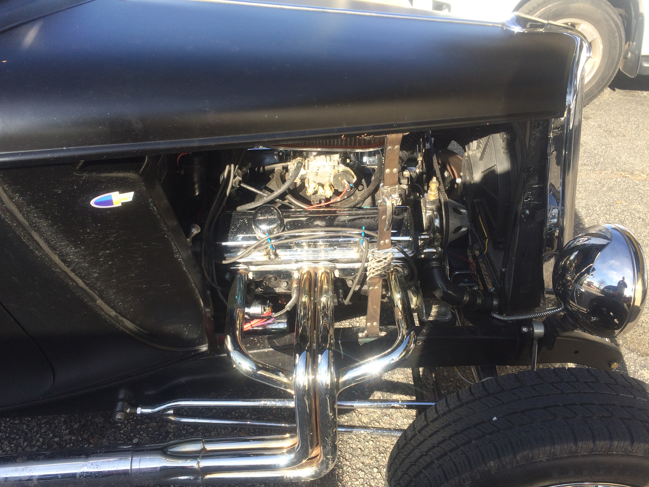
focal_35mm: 29
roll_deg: -0.5
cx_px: 324
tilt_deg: -35.0
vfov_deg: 48.2
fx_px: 544
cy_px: 244
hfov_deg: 61.7
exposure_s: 1/488
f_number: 2.2
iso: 32
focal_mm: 4.15
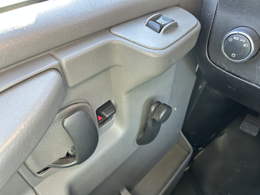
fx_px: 195
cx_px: 130
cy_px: 98
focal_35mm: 26
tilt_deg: -42.9
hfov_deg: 67.3
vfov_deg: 53.1
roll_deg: +2.4
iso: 125
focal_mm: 5.7
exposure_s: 1/111
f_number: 1.5
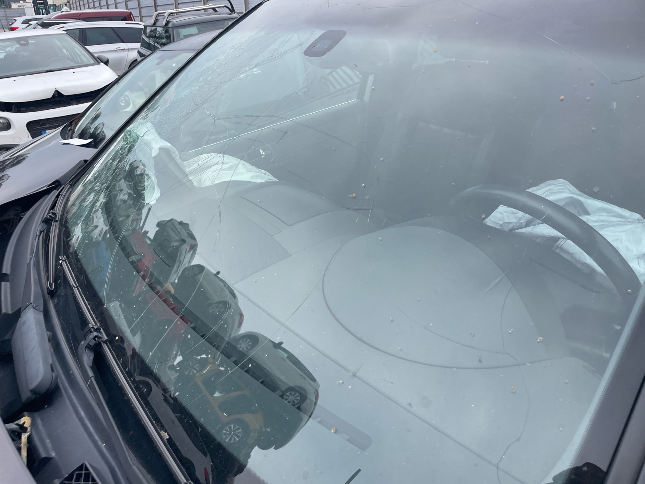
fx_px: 484
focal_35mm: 26
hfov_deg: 67.3
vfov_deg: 53.1
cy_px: 242
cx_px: 322
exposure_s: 1/824
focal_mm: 4.2
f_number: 1.6
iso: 32
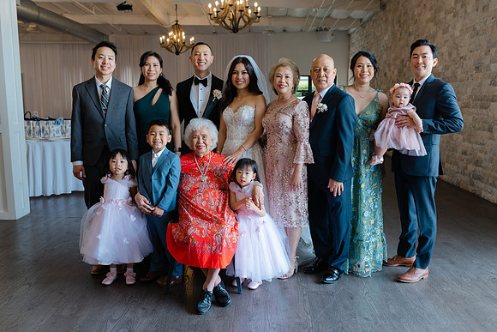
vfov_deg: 37.9
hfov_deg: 54.4
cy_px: 166
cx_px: 248
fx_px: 483
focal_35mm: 35
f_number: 4
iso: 800
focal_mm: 35
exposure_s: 1/160
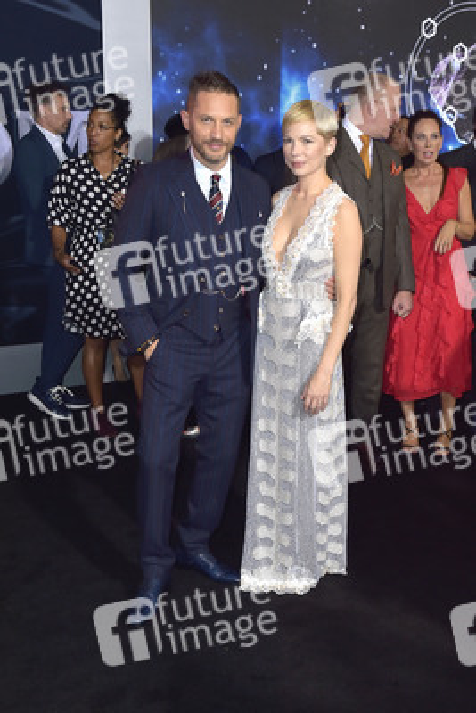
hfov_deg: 38.9
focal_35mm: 34
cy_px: 356
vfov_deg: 55.8
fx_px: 674
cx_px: 238
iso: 500
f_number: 5
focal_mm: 34
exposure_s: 1/250
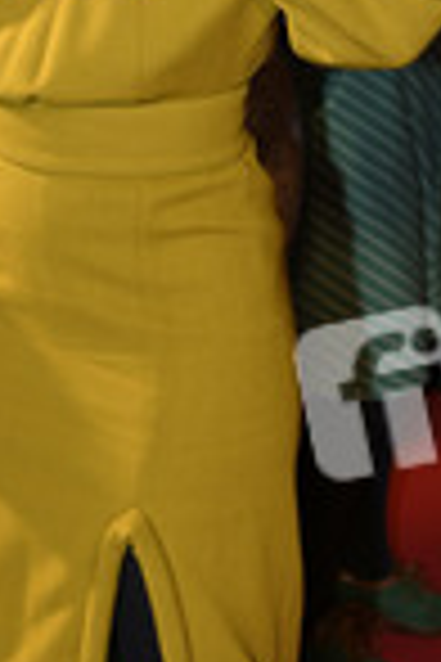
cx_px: 117
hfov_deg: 12.5
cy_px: 149
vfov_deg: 18.6
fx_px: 2003
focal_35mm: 109
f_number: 3.5
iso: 800
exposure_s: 1/160
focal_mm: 40
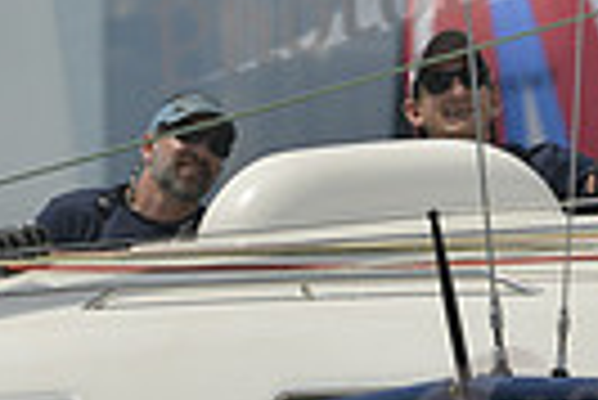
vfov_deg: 1.2
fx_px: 19606
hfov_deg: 1.7
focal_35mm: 1179
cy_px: 272
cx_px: -81
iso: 280
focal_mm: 270
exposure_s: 1/1250
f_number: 9
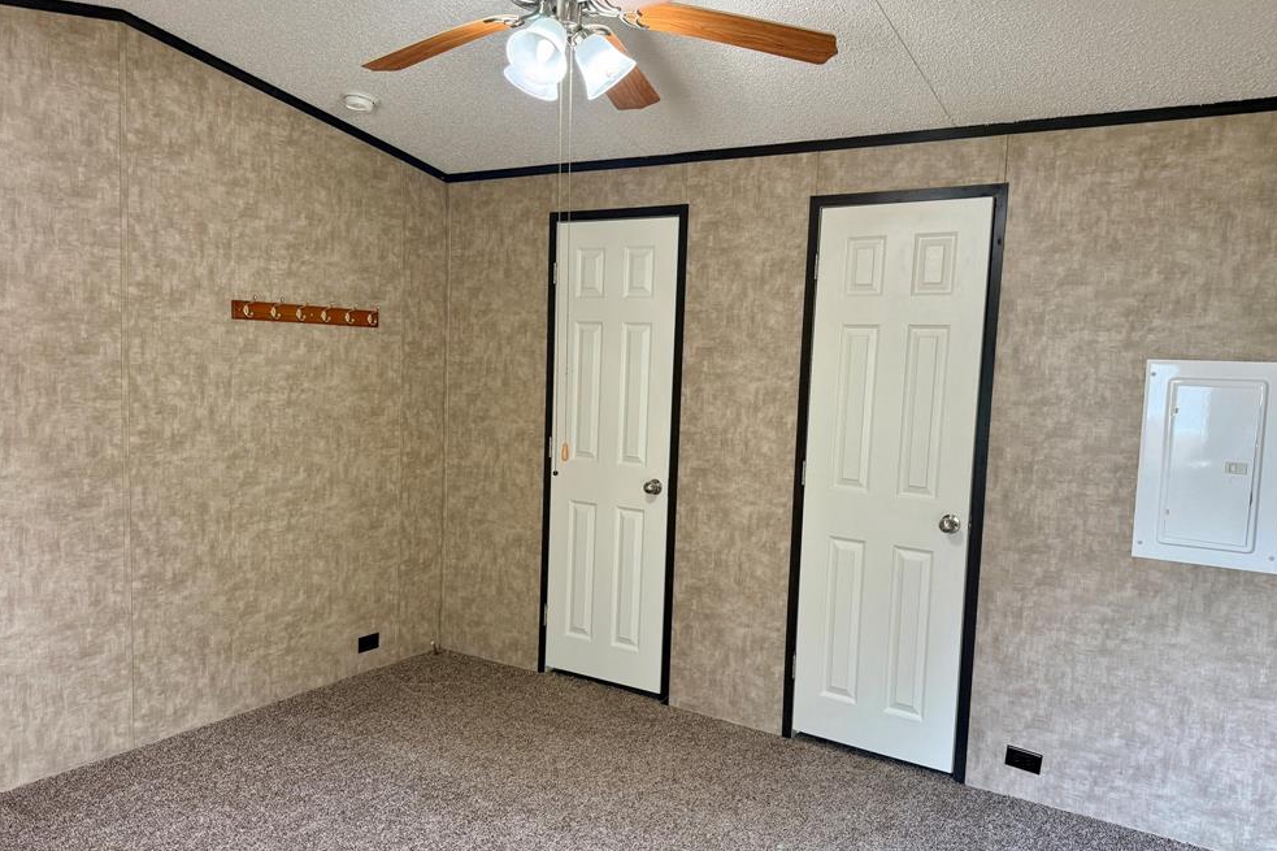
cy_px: 447
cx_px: 660
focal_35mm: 26
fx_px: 922
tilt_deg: -5.7
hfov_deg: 69.4
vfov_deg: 49.5
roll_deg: -1.7
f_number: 1.78
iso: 200
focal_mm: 6.76
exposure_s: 1/60
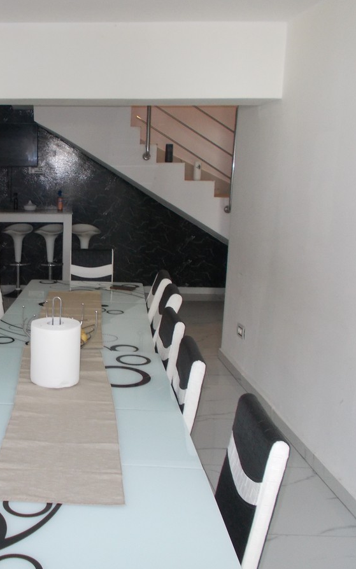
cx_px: 43
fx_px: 574
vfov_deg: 52.7
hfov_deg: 32.9
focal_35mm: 37
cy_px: 284
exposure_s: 1/25
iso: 200
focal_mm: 4.6
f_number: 3.2
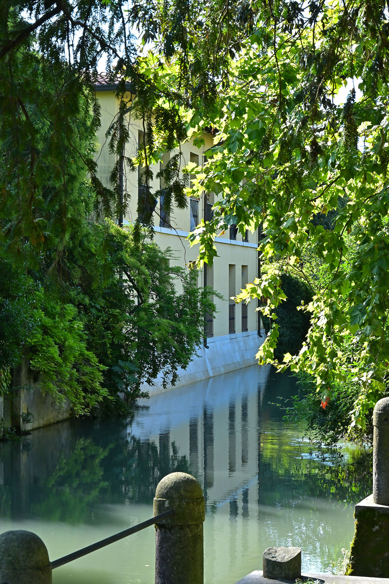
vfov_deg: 21.5
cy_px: 292
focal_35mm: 95
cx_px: 194
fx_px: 1540
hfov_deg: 14.4
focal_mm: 95
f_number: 22
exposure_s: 1/100
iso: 800
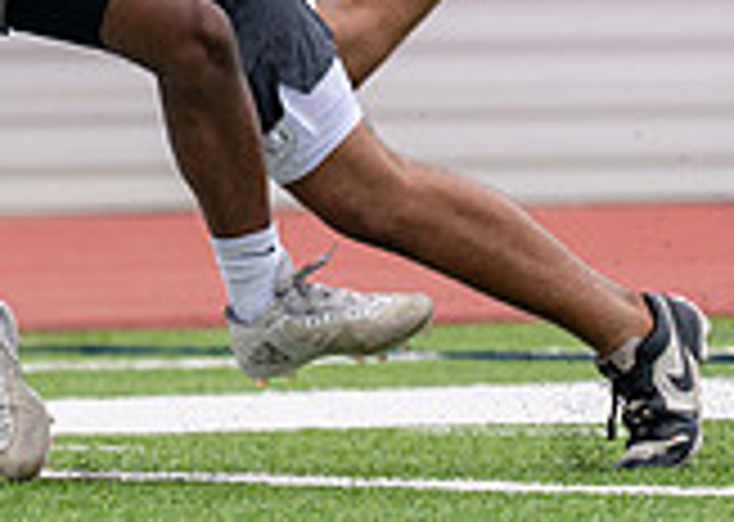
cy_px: -303
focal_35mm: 977
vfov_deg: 1.5
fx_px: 20341
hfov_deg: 2.1
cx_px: 458
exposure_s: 1/2500
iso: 250
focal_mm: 194
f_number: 2.8
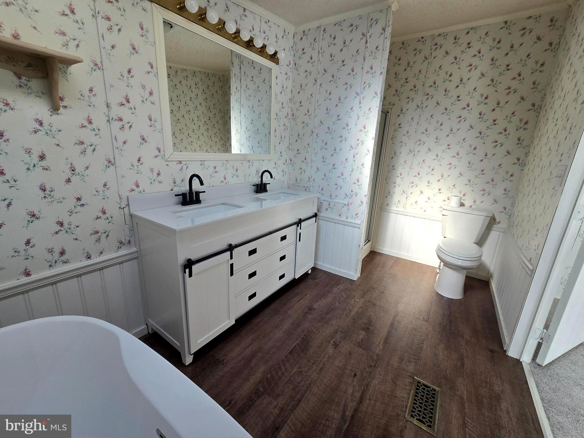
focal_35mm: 13
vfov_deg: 89.9
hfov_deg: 106.2
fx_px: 219
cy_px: 219
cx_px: 292
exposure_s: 1/120
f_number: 2.2
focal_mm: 2.2
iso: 50
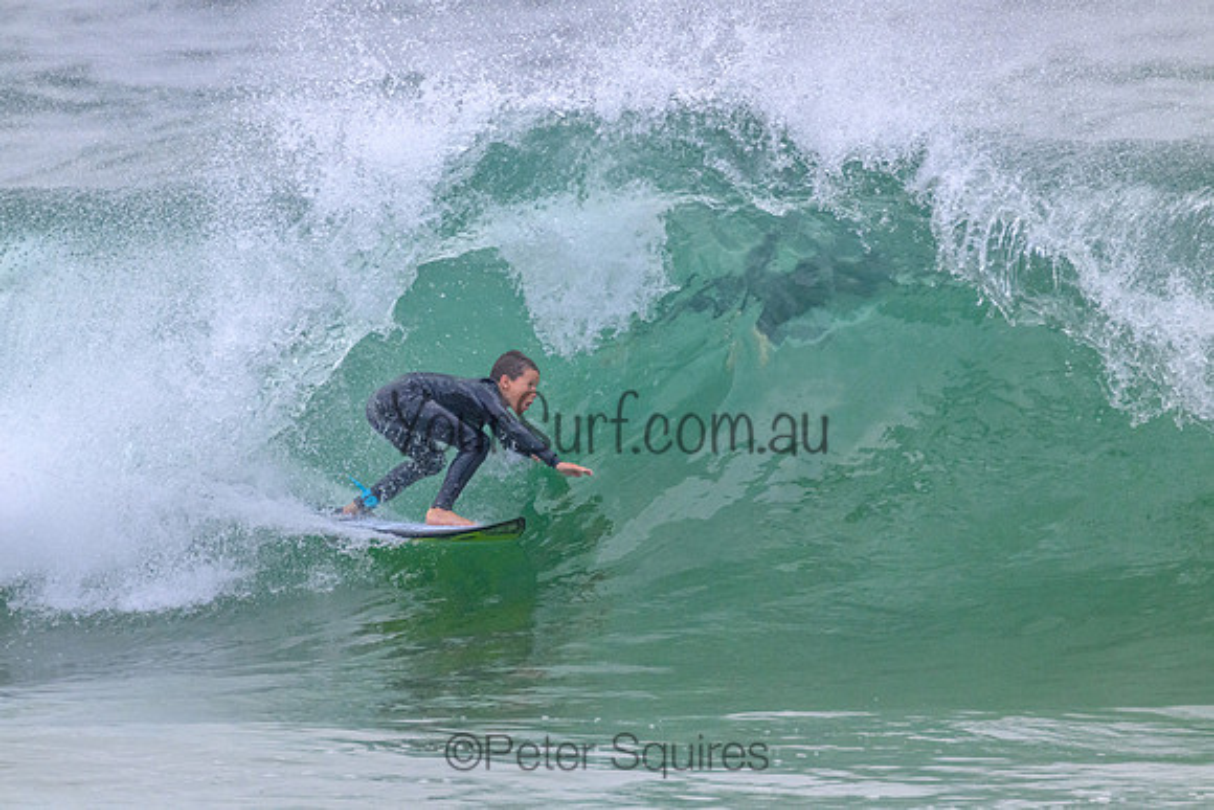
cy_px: 405
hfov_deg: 2.6
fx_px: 26983
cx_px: 607
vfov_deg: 1.7
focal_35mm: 800
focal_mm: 800
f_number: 11
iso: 4000
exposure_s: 1/1600
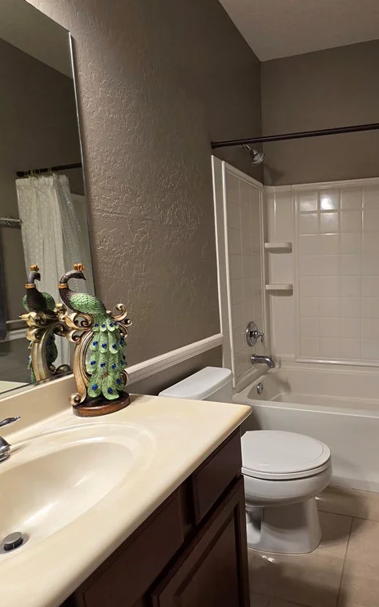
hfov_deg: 57.9
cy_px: 310
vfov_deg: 88.0
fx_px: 314
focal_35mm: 19
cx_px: 298
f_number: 2.2
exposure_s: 1/60
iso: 100
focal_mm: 2.2
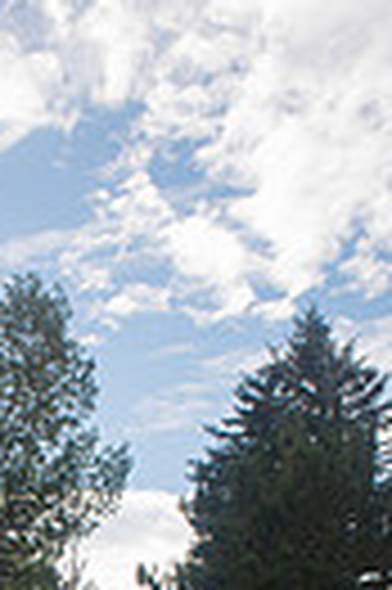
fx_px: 1572
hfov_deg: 13.7
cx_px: -115
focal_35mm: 96
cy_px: 820
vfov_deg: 19.2
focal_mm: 28
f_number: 9
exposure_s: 1/200
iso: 100
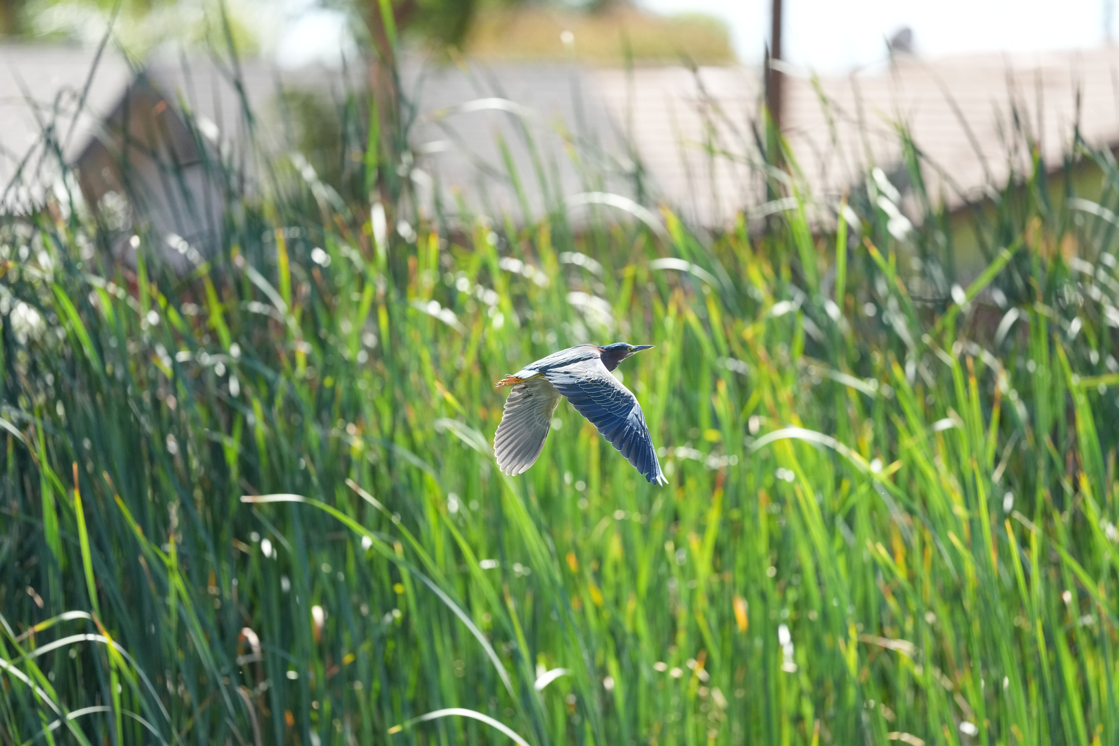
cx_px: 560
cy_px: 373
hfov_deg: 5.2
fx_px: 12432
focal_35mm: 400
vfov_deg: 3.4
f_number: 4.5
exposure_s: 1/2500
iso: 2000
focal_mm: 400
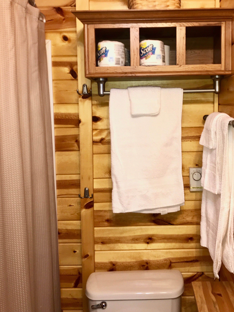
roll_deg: +1.1
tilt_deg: -4.5
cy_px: 132
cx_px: 143
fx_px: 316
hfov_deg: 40.5
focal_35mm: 35
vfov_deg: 52.4
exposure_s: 1/30
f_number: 1.8
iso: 32
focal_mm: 3.99
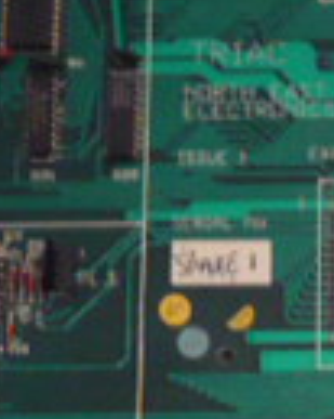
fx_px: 2103
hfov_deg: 9.1
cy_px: 377
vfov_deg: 11.3
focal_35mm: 170
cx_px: 289
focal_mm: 5.8
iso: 400
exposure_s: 1/4
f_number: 2.8
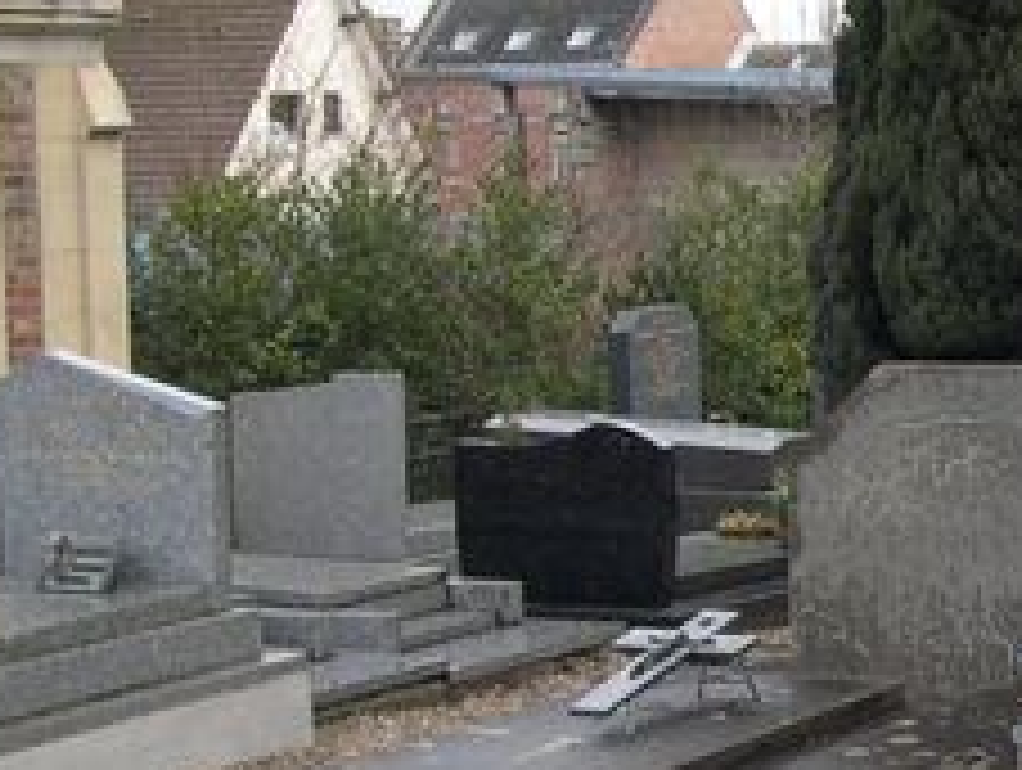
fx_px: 3371
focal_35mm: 114
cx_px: 1252
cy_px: 428
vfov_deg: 13.0
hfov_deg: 16.5
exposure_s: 1/230
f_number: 2.8
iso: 100
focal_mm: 8
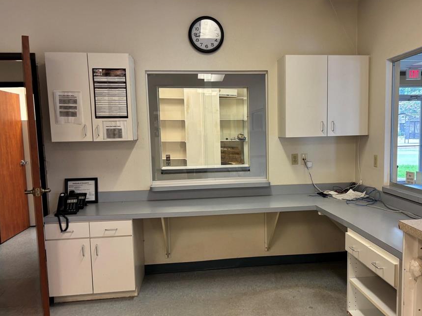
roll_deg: +1.0
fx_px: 378
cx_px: 244
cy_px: 175
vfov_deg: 45.4
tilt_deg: -3.7
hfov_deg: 58.1
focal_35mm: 31
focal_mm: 5.96
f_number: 1.6
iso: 100
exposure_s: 1/60
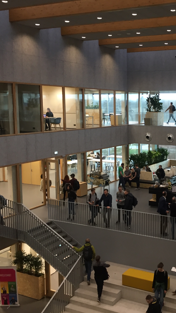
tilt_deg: -7.6
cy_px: 154
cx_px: 168
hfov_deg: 26.5
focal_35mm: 43
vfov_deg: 47.4
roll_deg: -1.8
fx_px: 357
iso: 80
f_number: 2.2
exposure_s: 1/30
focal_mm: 4.15
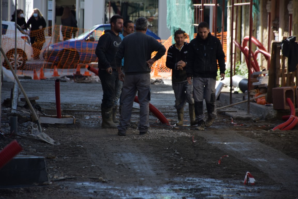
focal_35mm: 210
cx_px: 149
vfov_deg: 6.5
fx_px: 1738
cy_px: 100
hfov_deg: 9.8
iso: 400
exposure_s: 1/500
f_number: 5.6
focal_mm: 140
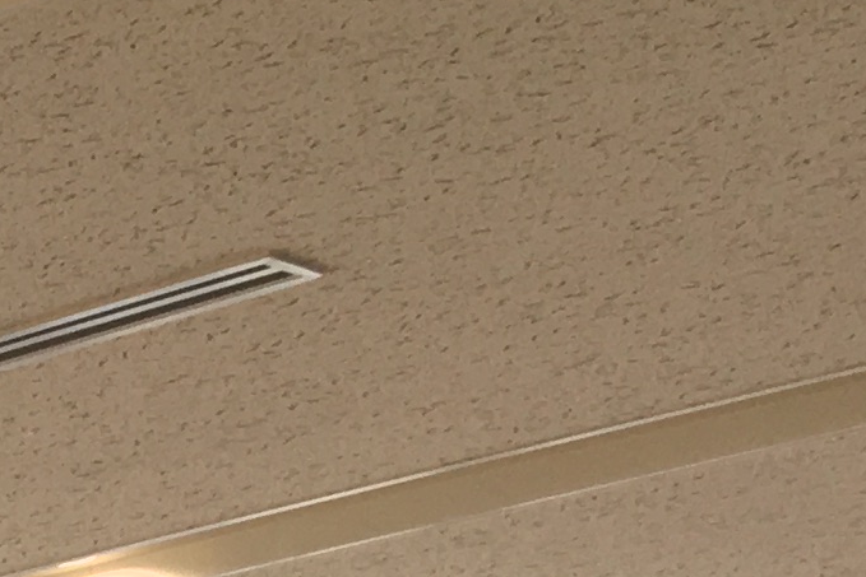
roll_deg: -0.9
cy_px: 1711
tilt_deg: -0.2
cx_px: -1105
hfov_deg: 10.2
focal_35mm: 179
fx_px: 4307
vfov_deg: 6.9
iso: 25
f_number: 2.2
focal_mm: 4.15
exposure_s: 1/40
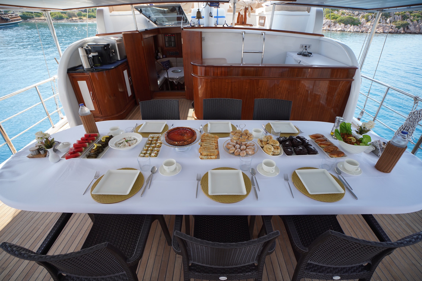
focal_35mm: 16
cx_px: 211
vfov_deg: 73.7
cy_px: 140
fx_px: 188
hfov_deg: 96.7
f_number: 4
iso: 250
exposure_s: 1/400
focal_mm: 16
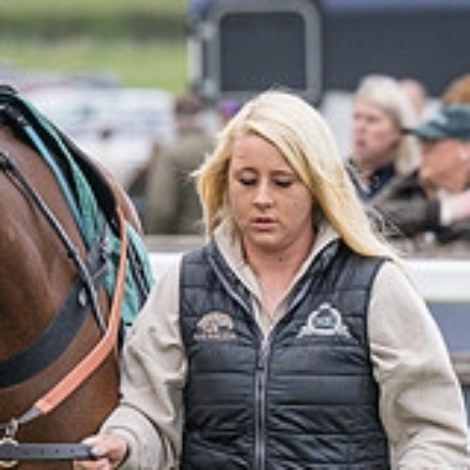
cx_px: 184
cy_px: 513
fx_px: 14025
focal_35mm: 913
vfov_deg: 1.9
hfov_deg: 1.9
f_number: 4.5
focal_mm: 165
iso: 400
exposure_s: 1/1000
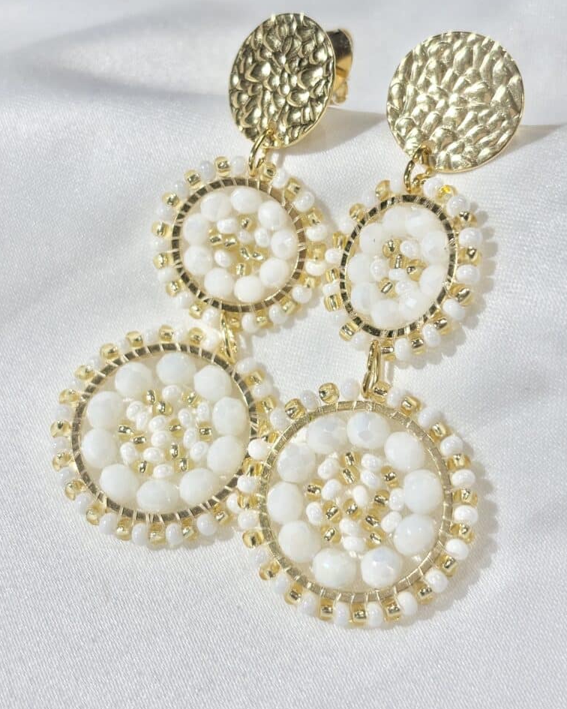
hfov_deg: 27.6
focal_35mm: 55
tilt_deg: -57.9
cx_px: 285
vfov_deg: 34.1
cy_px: 329
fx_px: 1154
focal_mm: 5.96
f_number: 1.6
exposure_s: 1/275
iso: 32
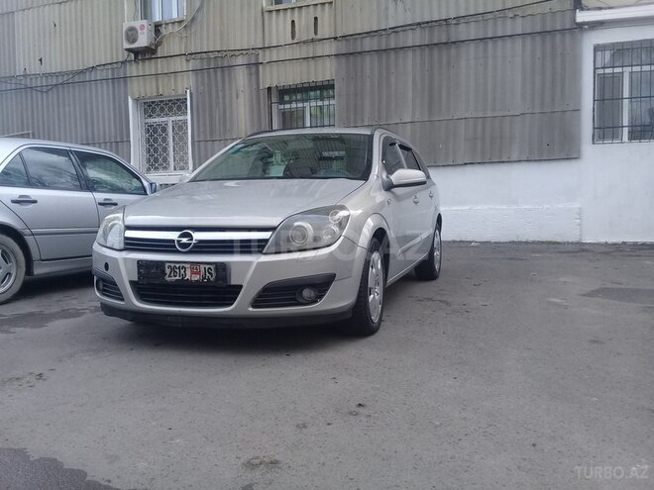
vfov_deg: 45.4
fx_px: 586
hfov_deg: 58.4
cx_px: 327
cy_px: 245
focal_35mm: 31
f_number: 2.2
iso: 50
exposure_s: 1/346
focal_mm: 3.3
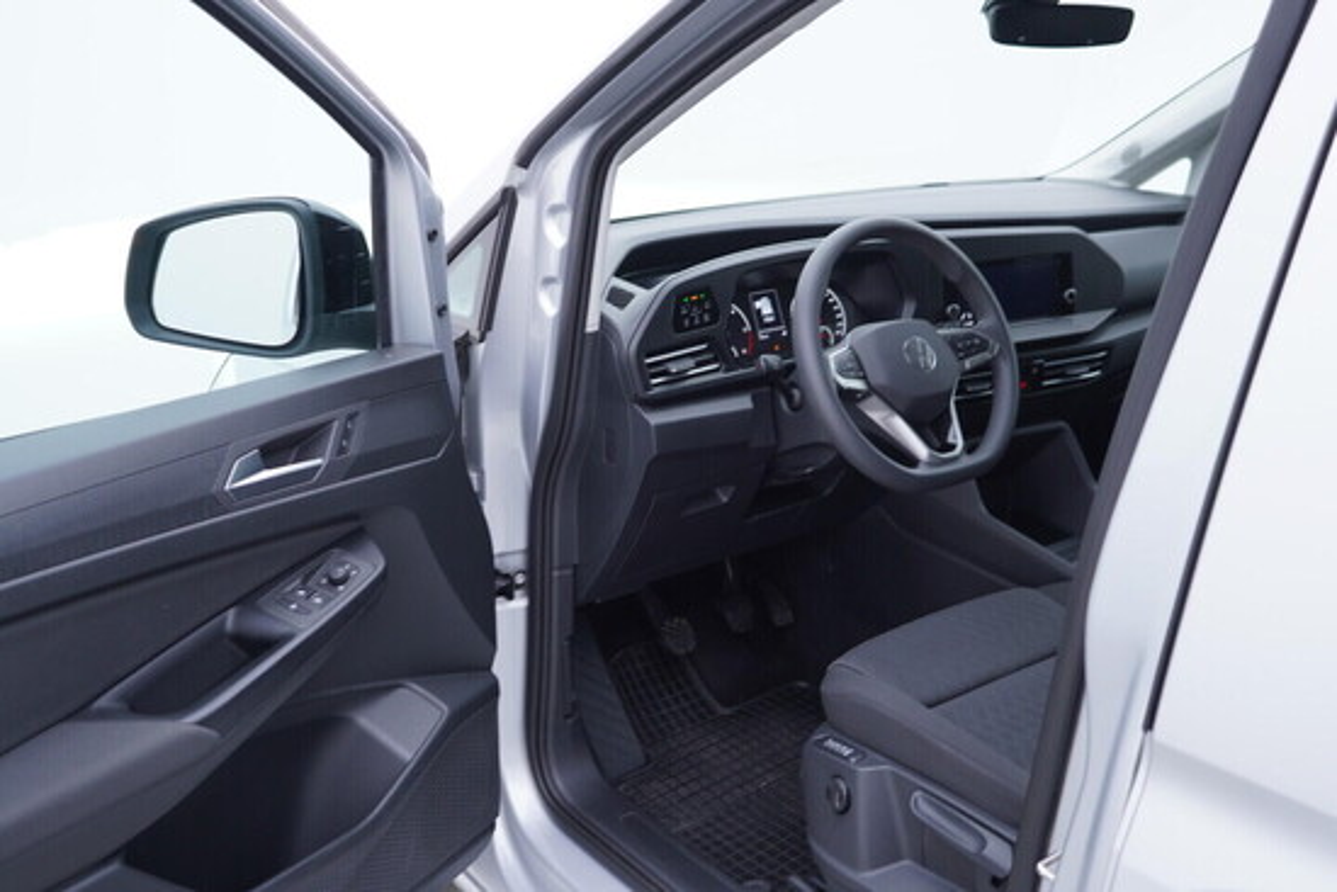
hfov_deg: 53.1
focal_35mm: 36
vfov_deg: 36.9
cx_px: 668
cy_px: 446
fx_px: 1337
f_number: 3.2
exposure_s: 1/40
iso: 125
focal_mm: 24
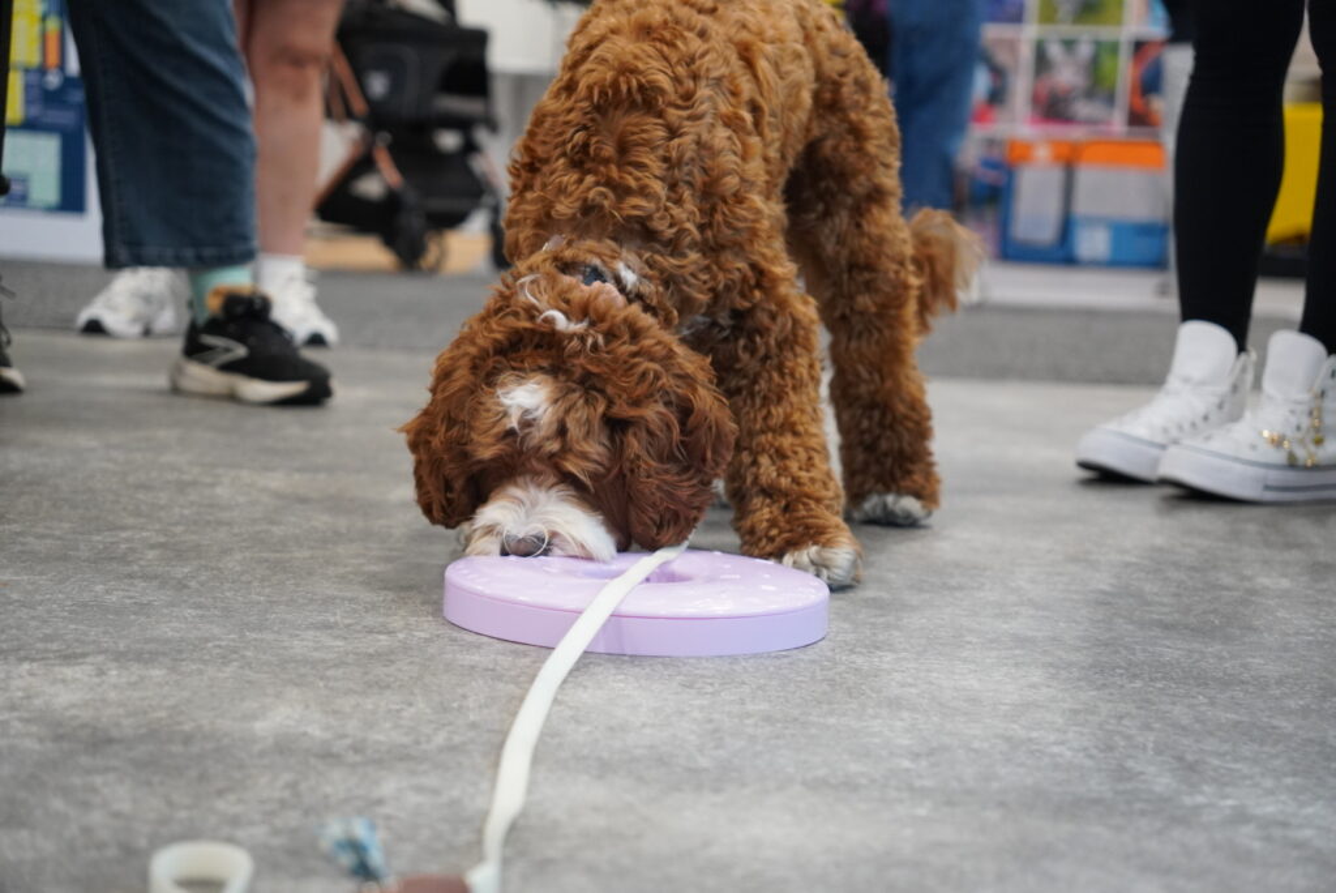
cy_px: 446
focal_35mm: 66
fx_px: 2456
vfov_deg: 20.6
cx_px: 668
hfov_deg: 30.4
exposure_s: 1/160
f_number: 2.8
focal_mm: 44.1
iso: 1600
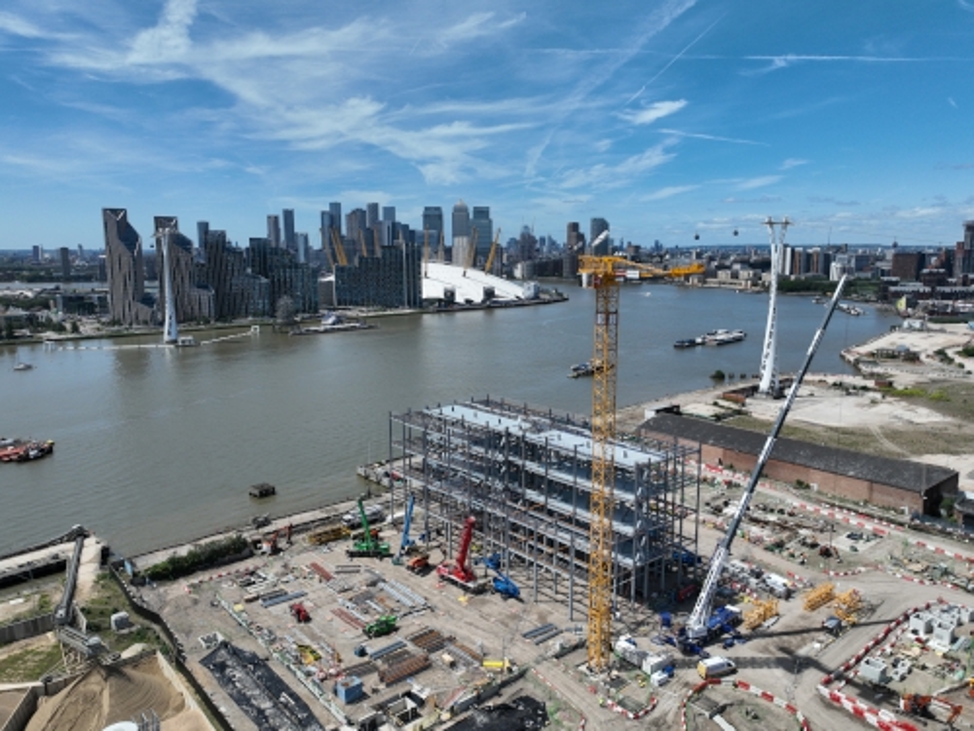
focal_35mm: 24
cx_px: 487
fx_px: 675
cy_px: 366
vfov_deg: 56.8
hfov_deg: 71.6
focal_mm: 12.29
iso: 100
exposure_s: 1/2500
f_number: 2.8
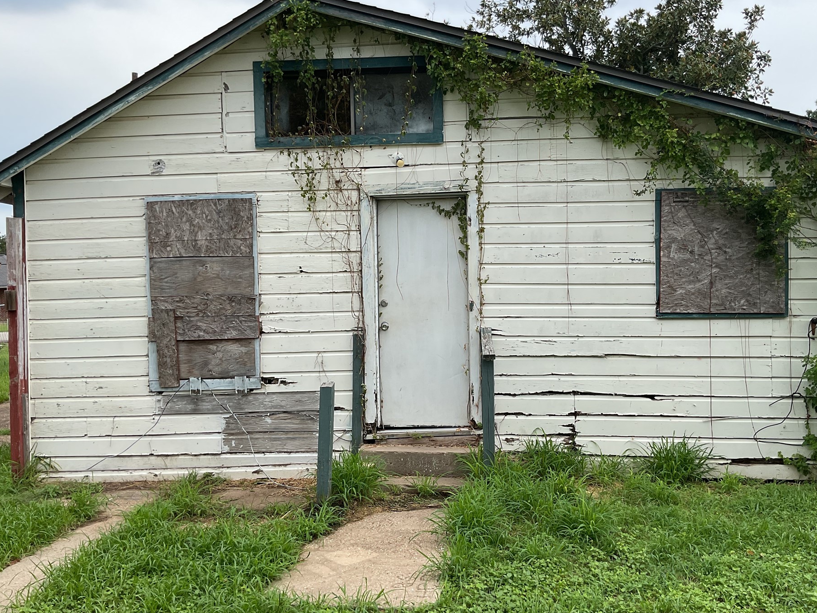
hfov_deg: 55.2
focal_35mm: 33
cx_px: 453
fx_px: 779
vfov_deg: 42.9
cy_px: 319
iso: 16
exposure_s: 1/1221
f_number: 1.8
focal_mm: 3
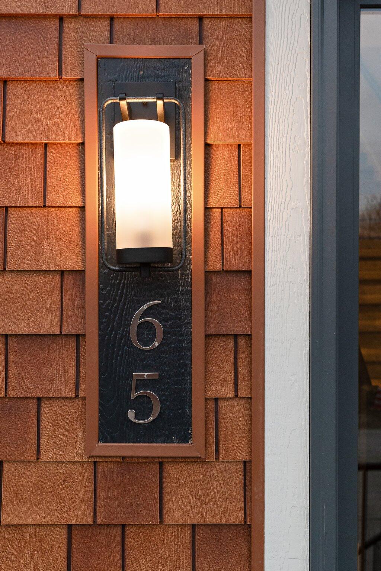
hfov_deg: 40.0
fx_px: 524
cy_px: 286
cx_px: 190
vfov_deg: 57.2
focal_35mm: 33
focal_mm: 22.5
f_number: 4.5
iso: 800
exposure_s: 1/200
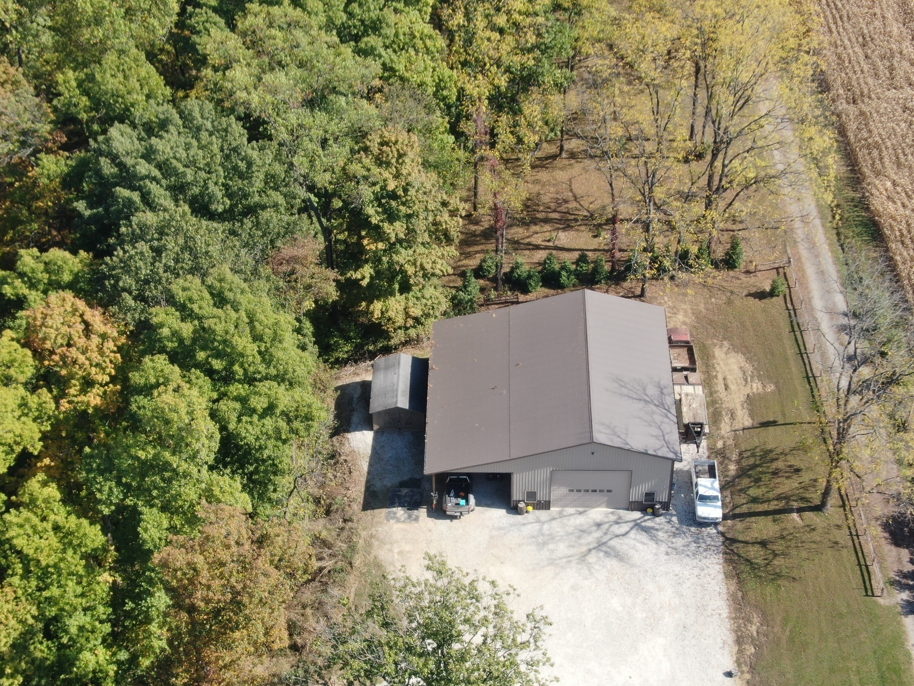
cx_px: 434
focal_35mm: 64
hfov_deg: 30.3
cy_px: 450
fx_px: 1690
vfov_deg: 22.8
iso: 100
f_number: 3.8
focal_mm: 8.42
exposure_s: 1/240
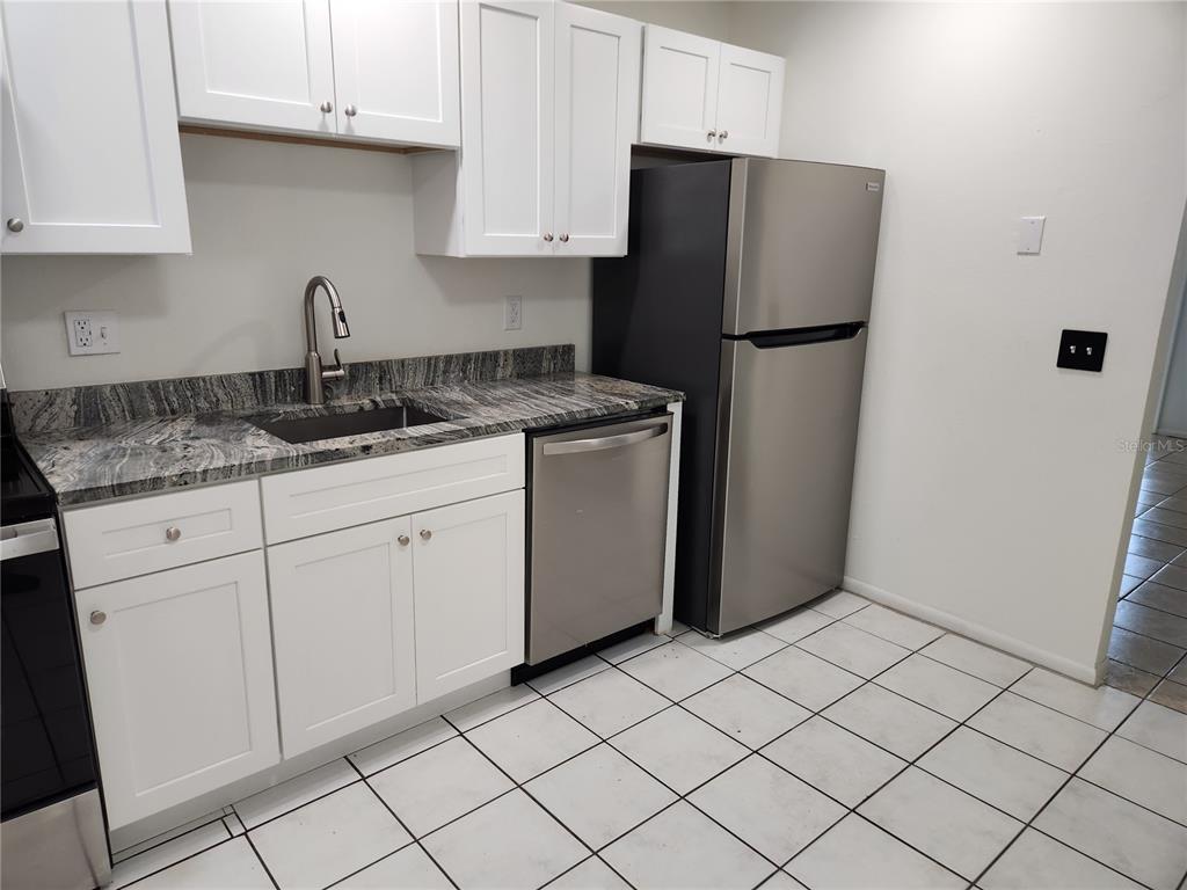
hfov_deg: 73.9
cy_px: 445
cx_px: 594
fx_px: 789
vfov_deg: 58.9
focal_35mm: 23
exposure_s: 1/120
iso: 125
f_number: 1.8
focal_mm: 5.4
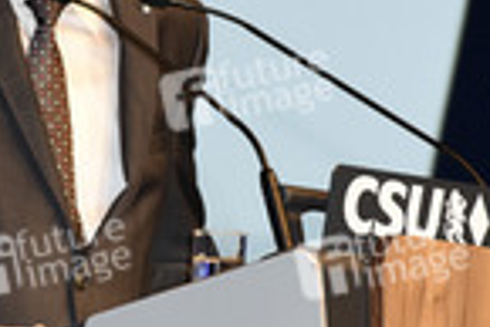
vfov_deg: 2.1
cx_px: 292
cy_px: 175
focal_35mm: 652
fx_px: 8883
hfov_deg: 3.2
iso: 800
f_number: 5.6
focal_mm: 140
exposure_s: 1/60
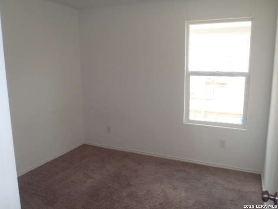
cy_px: 104
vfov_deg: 49.7
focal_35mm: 28
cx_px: 139
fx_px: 225
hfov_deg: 63.4
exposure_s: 1/125
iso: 250
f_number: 3.9
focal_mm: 5
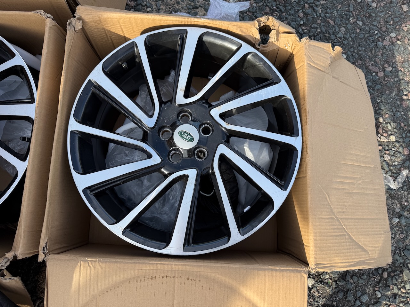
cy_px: 154
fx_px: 284
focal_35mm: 24
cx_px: 205
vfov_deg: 56.8
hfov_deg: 71.6
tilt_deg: -81.1
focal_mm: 6.76
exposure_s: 1/992
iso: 80
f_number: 1.78
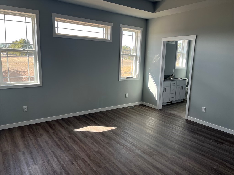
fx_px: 176
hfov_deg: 67.3
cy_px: 88
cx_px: 117
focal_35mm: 26
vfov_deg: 53.1
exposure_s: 1/164
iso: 64
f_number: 1.6
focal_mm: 5.1
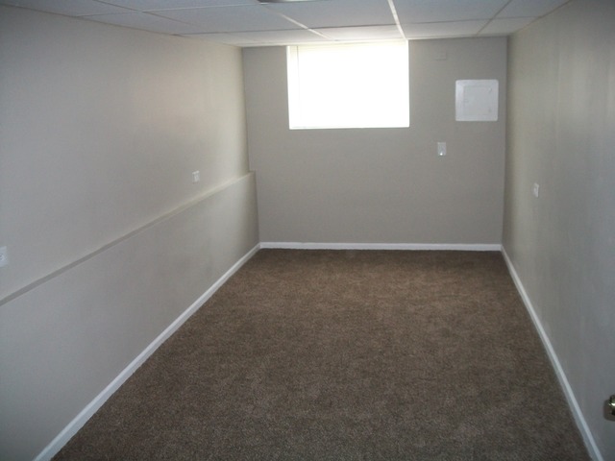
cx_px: 308
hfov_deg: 56.8
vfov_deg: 44.2
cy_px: 230
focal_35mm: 32
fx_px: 569
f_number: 2.9
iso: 160
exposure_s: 1/30
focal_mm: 5.7
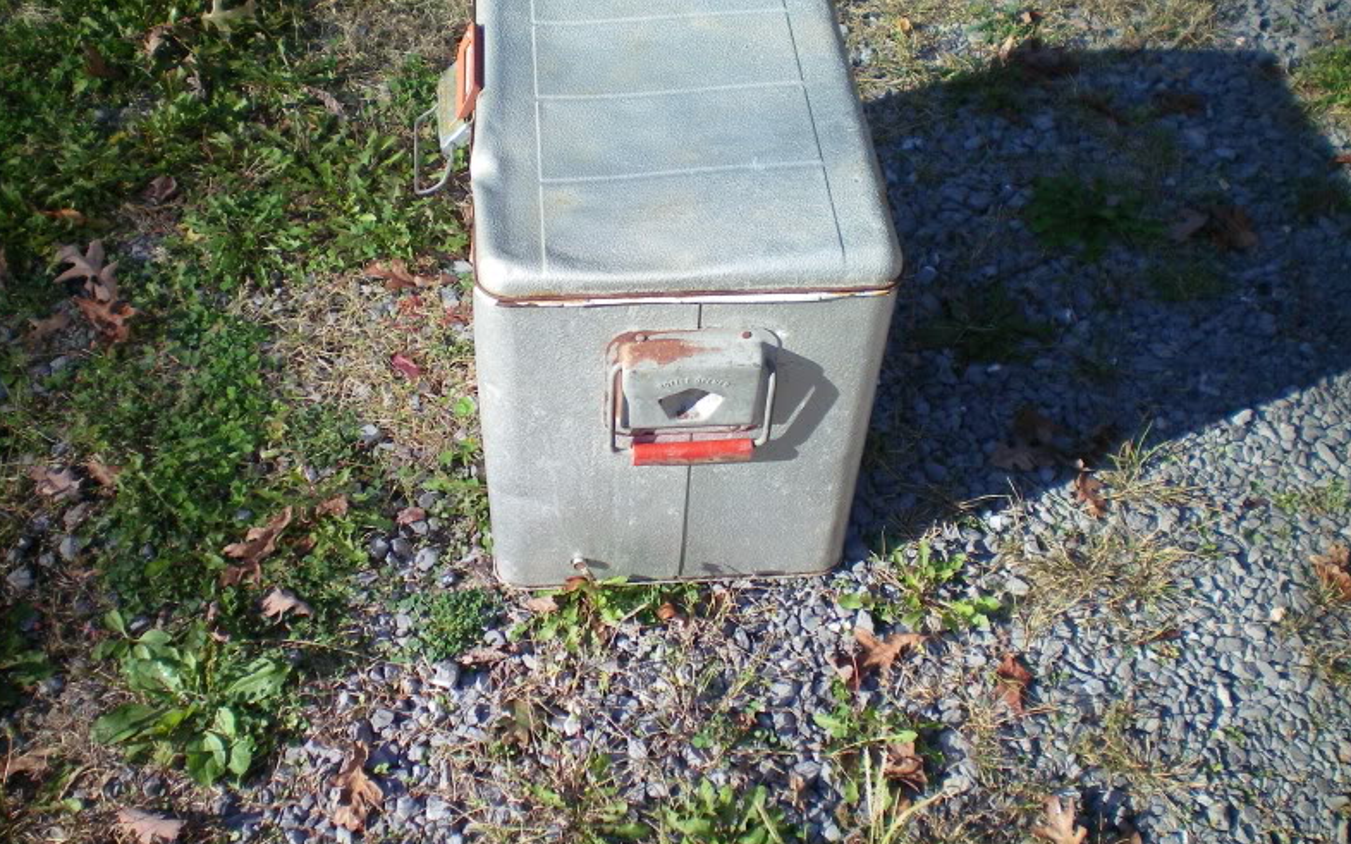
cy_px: 390
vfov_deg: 31.2
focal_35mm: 41
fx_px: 1509
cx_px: 667
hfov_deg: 48.2
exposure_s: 1/320
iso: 64
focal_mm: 6.3
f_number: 3.1
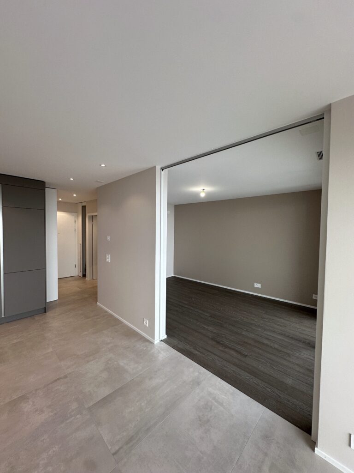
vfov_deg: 102.1
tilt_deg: -1.9
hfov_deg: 85.7
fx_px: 191
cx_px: 177
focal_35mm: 14
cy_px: 236
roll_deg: -3.0
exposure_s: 1/100
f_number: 2.2
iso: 125
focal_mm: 2.22
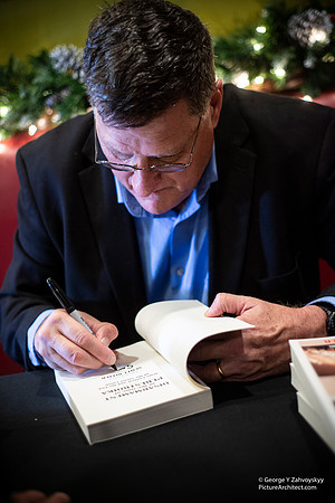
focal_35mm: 50
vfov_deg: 39.6
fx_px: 698
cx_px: 168
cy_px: 252
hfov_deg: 27.0
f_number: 2.4
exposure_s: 1/60
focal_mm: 50
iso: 1250
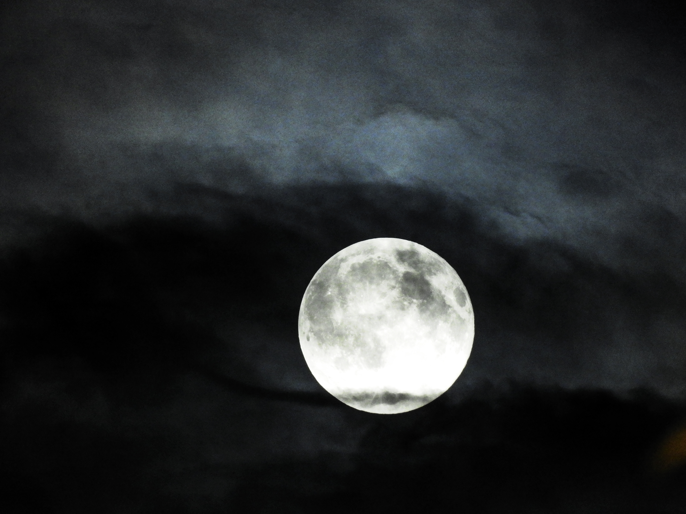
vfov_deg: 1.5
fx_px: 19817
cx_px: 343
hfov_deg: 2.0
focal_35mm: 1000
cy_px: 257
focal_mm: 179.2
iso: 800
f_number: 5.6
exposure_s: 1/30
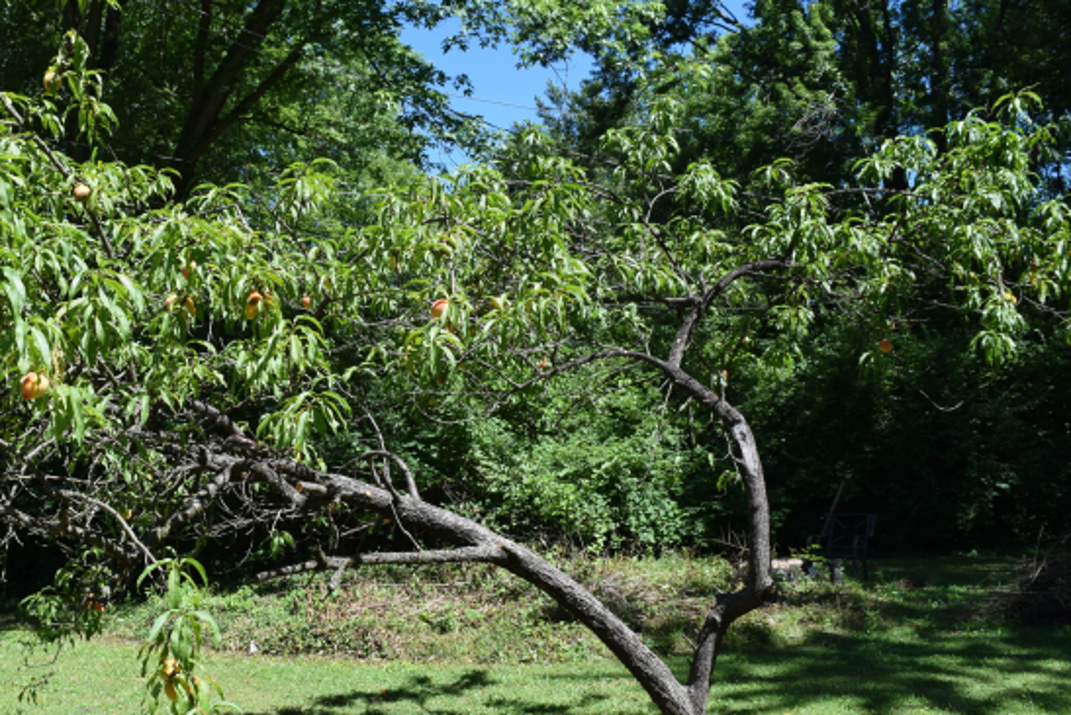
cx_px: 349
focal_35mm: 37
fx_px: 1101
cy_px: 437
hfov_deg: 50.8
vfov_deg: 35.8
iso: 200
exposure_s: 1/250
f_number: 8
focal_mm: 18
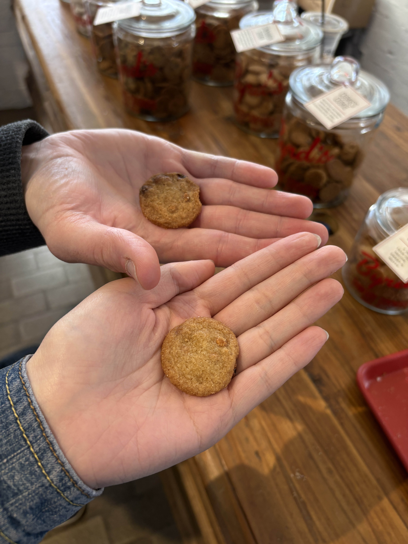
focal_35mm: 26
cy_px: 272
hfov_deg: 53.1
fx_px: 409
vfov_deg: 67.3
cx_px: 204
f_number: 1.6
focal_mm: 5.96
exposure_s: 1/60
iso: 100
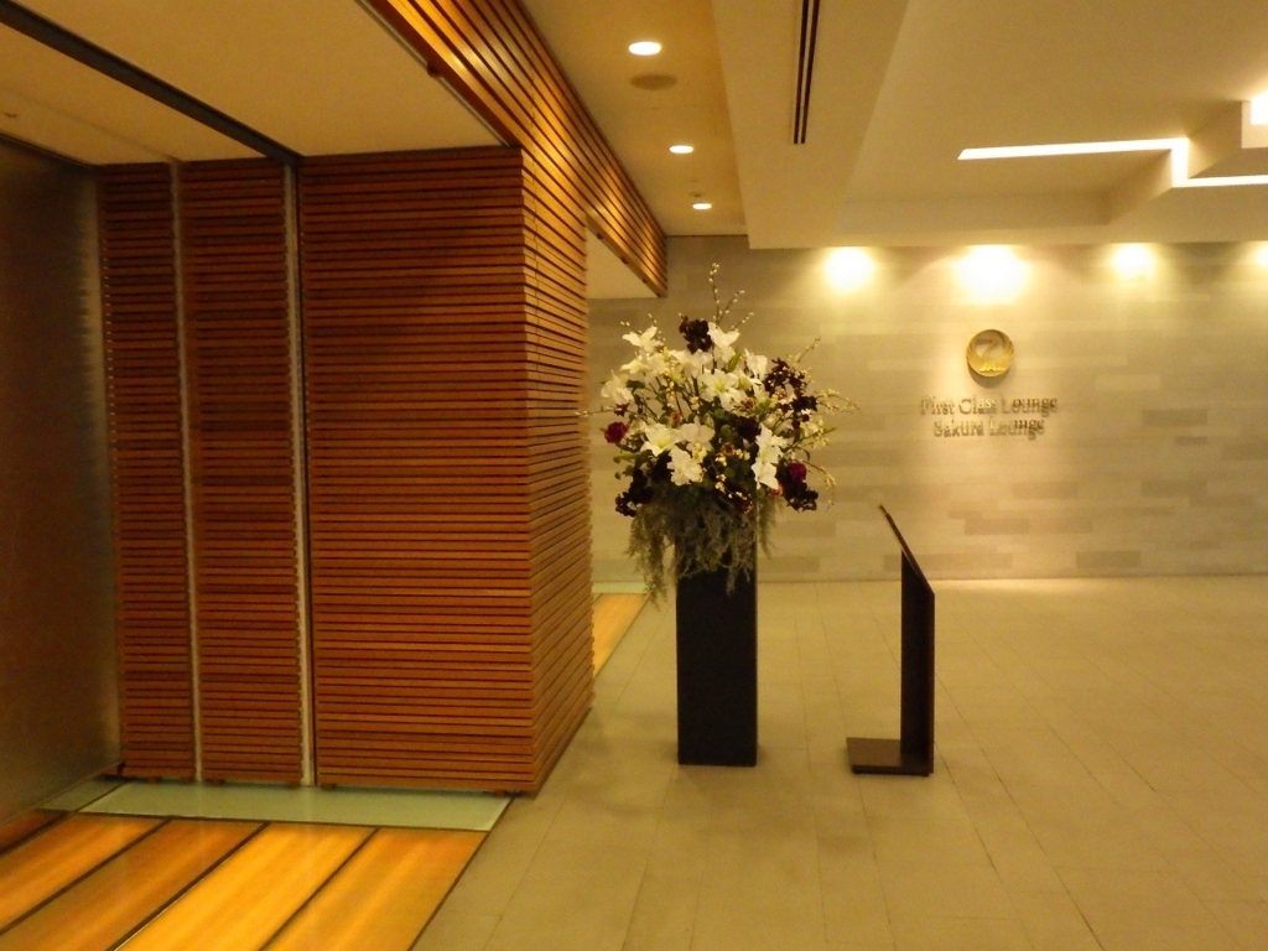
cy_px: 476
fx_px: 1026
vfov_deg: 49.7
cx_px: 634
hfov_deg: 63.4
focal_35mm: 28
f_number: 3.5
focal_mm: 5
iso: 1600
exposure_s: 1/45
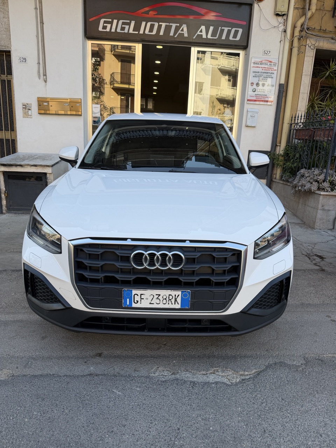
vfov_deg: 71.6
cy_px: 224
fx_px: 311
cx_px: 168
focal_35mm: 24
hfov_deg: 56.8
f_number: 1.78
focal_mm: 6.76
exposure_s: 1/788
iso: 80
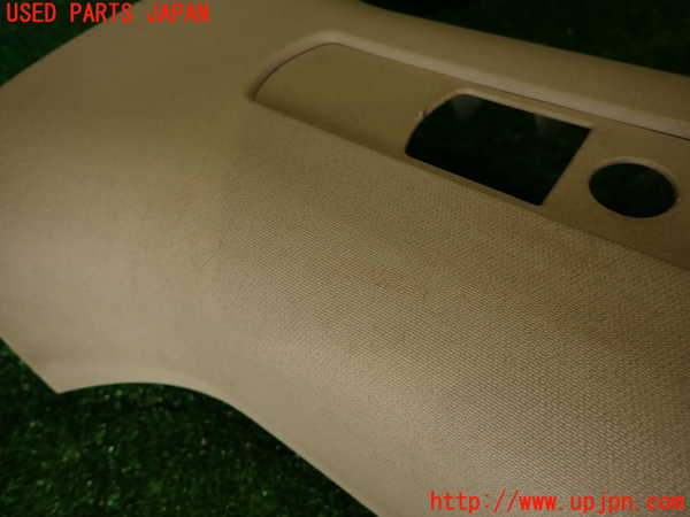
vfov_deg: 54.9
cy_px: 258
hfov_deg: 69.4
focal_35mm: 25
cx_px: 345
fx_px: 498
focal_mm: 4.5
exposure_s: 1/100
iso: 100
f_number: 2
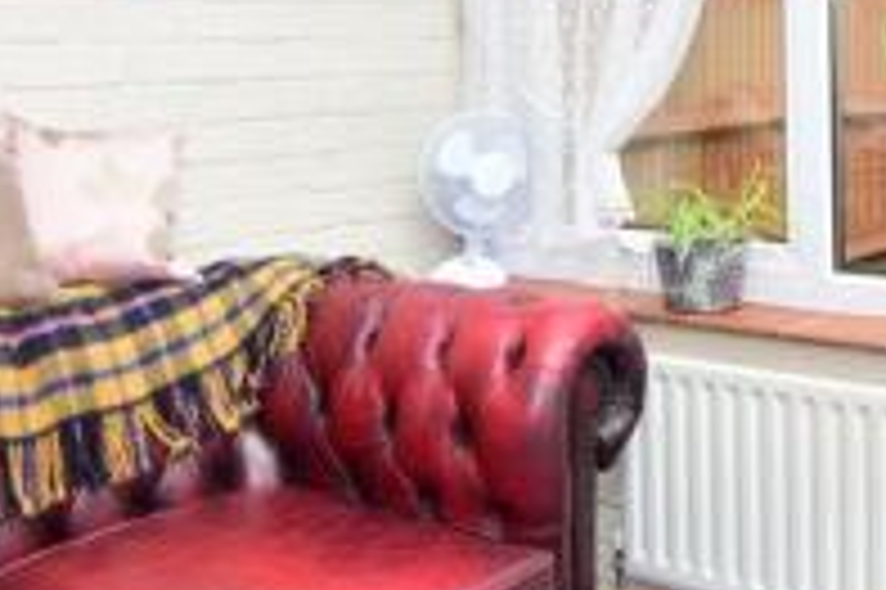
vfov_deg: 26.1
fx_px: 1229
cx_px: 706
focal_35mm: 50
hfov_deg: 38.2
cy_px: 56
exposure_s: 1/125
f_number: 7.1
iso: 400
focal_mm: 10
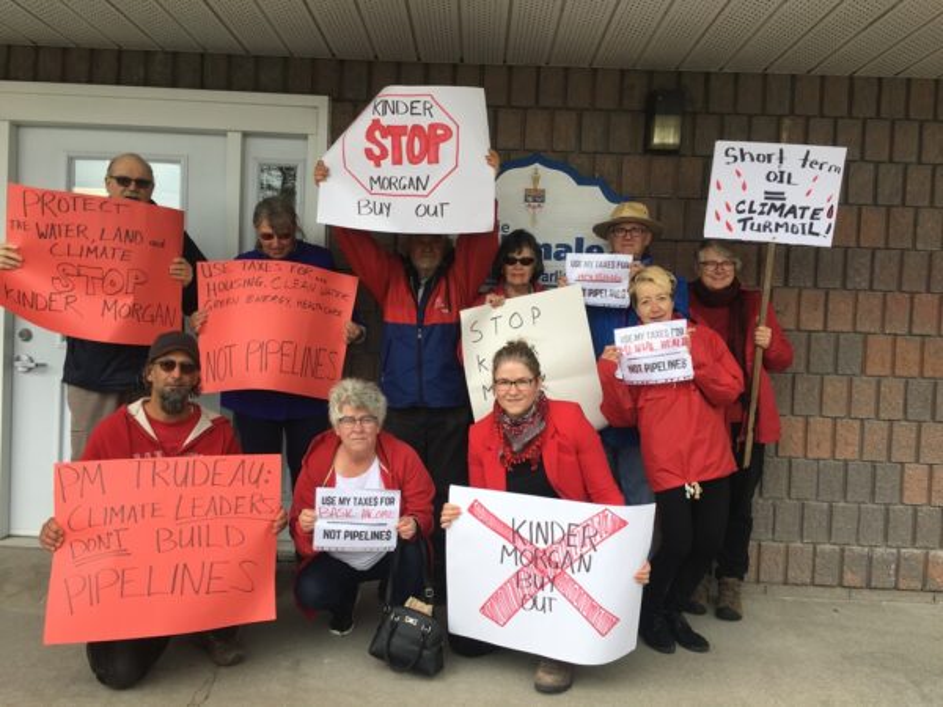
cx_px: 472
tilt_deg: -1.4
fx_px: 790
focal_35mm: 29
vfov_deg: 48.2
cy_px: 354
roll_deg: -1.2
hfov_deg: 61.7
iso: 25
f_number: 2.2
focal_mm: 4.15
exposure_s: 1/361
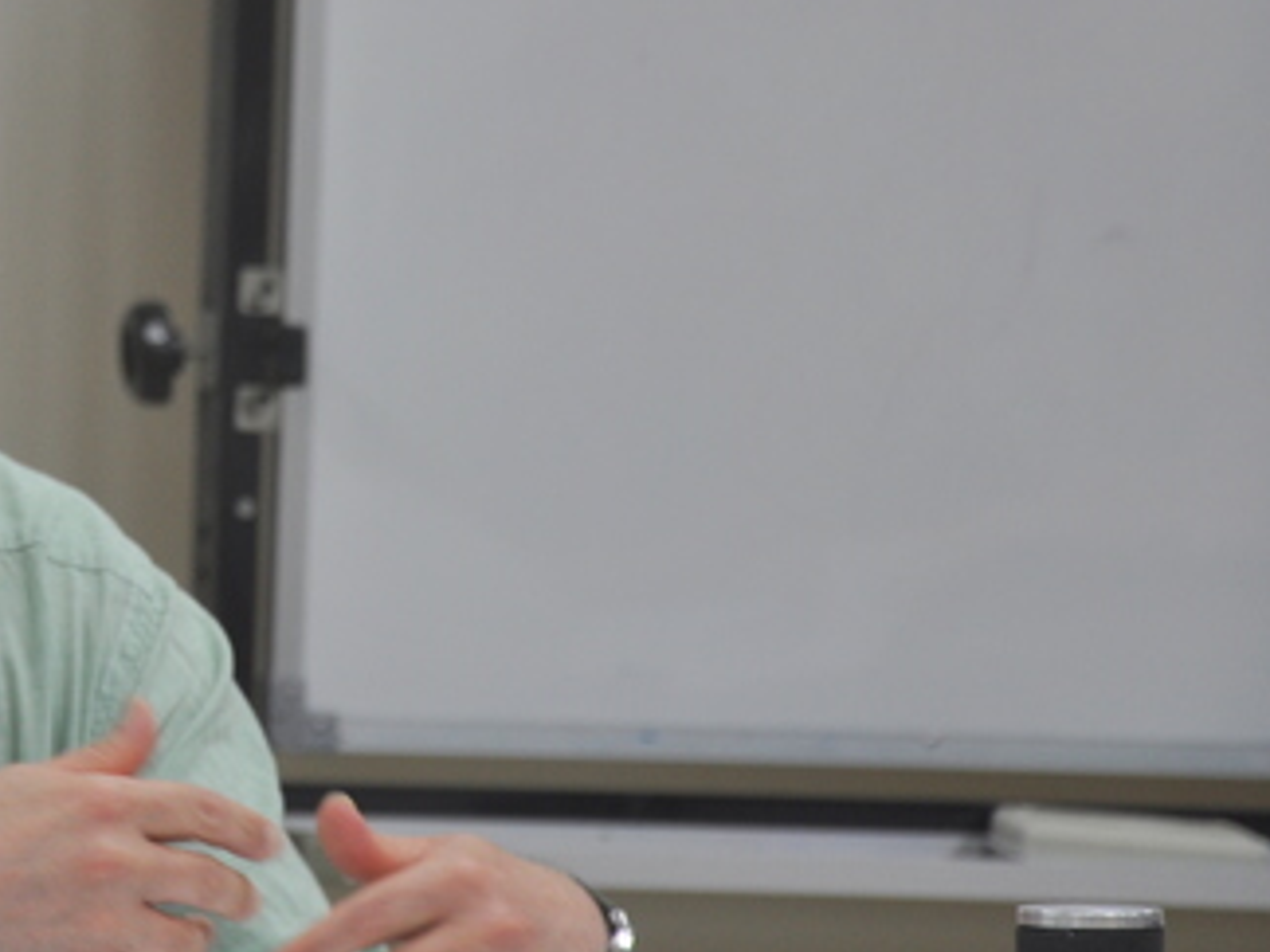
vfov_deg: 4.5
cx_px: -51
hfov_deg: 6.0
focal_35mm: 327
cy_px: 280
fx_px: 11998
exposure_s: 1/60
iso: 450
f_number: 5.6
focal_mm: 105
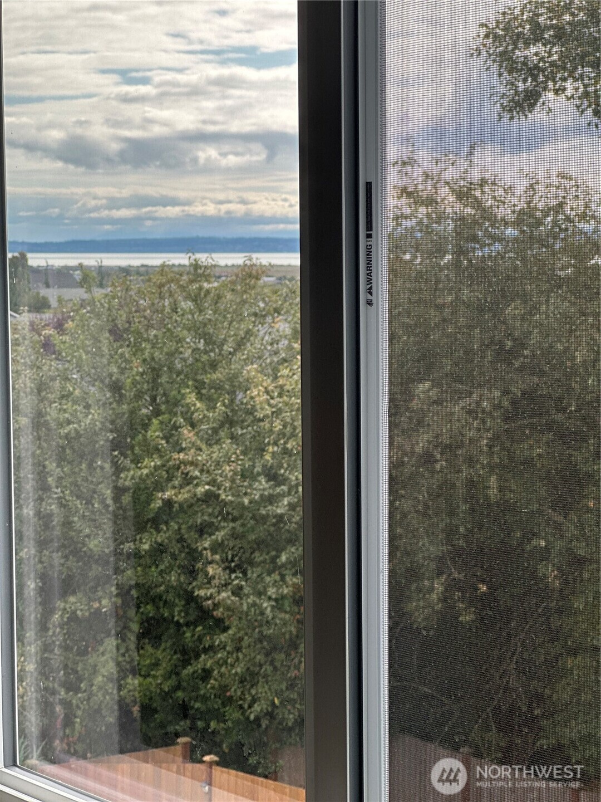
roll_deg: +0.2
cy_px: 401
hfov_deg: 19.1
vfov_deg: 25.3
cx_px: 300
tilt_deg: -3.8
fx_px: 1782
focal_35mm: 77
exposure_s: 1/264
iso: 32
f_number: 2.8
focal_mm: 9
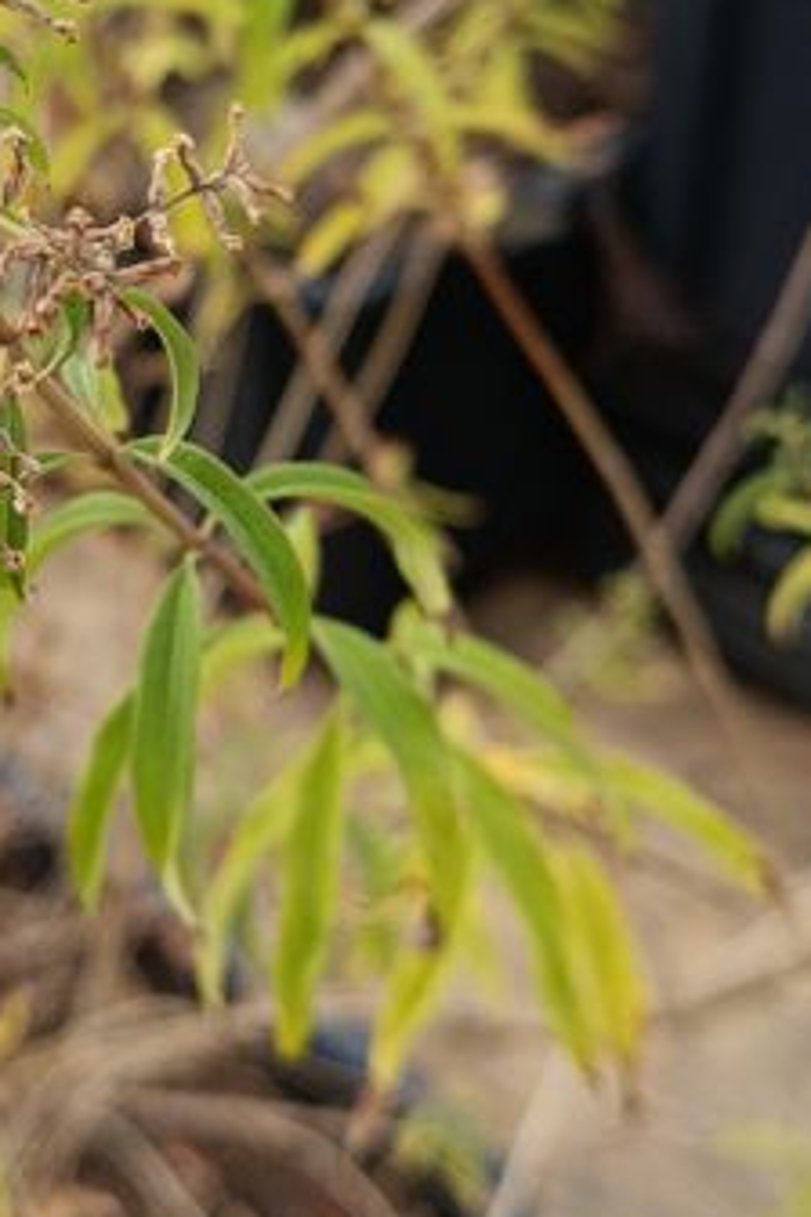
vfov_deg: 31.7
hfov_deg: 21.6
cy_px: 279
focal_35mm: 62
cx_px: 152
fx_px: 2095
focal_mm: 4.71
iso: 50
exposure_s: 1/194
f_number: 1.7
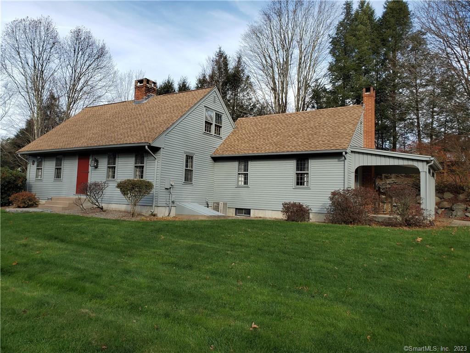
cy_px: 176
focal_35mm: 26
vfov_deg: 53.1
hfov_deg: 67.3
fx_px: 353
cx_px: 235
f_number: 2.4
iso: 50
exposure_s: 1/761
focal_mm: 4.3
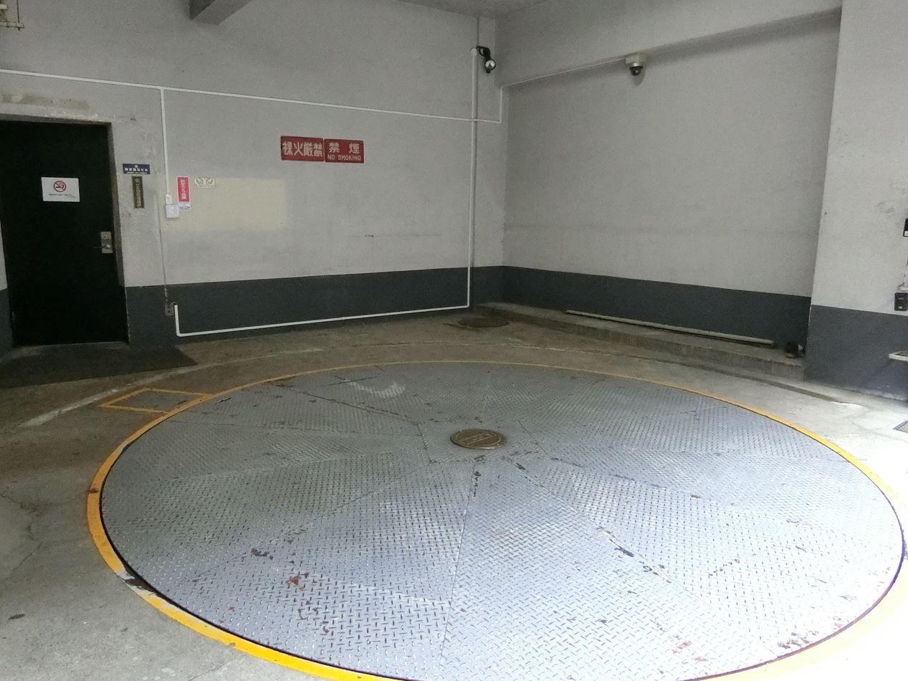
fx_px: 629
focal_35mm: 24
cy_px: 329
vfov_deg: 56.8
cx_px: 419
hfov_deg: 71.5
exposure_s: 1/320
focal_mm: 4.06
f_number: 2.7
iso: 1600
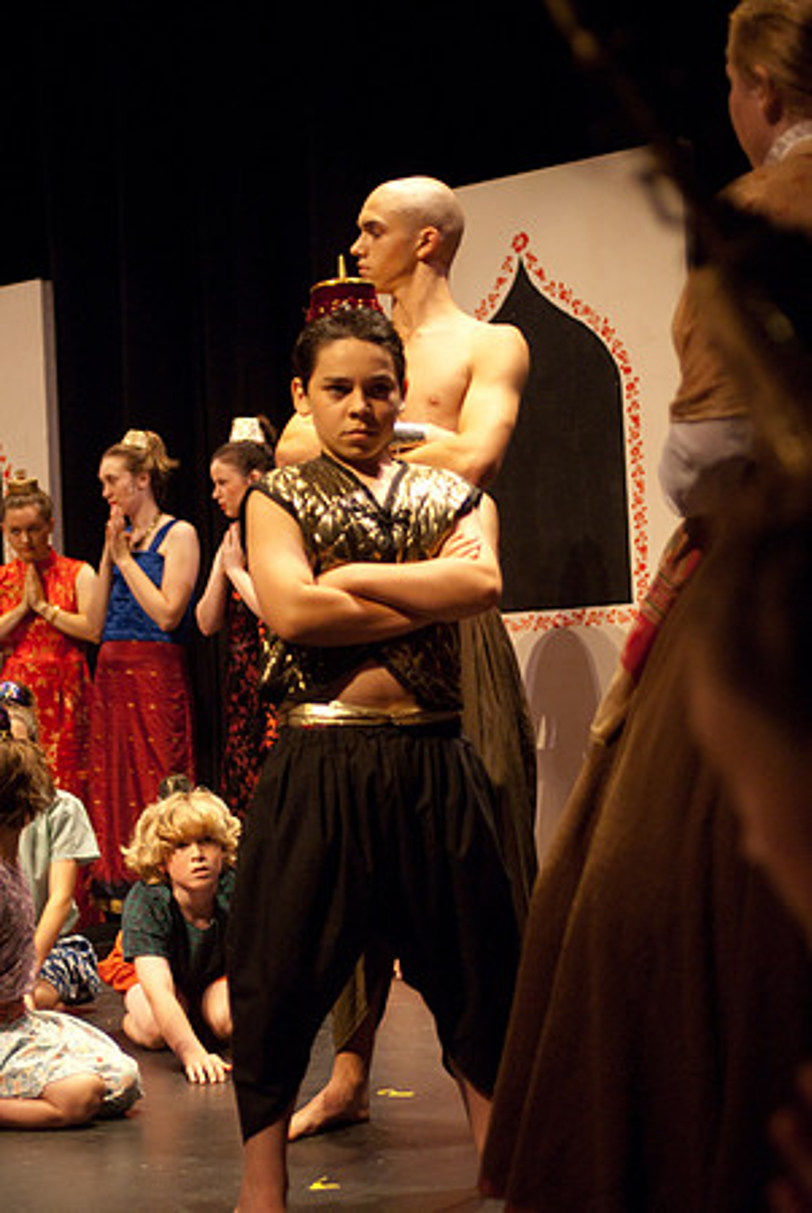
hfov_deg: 20.2
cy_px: 606
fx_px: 2278
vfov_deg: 29.8
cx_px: 406
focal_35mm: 68
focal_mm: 45
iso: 1000
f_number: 2.8
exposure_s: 1/100
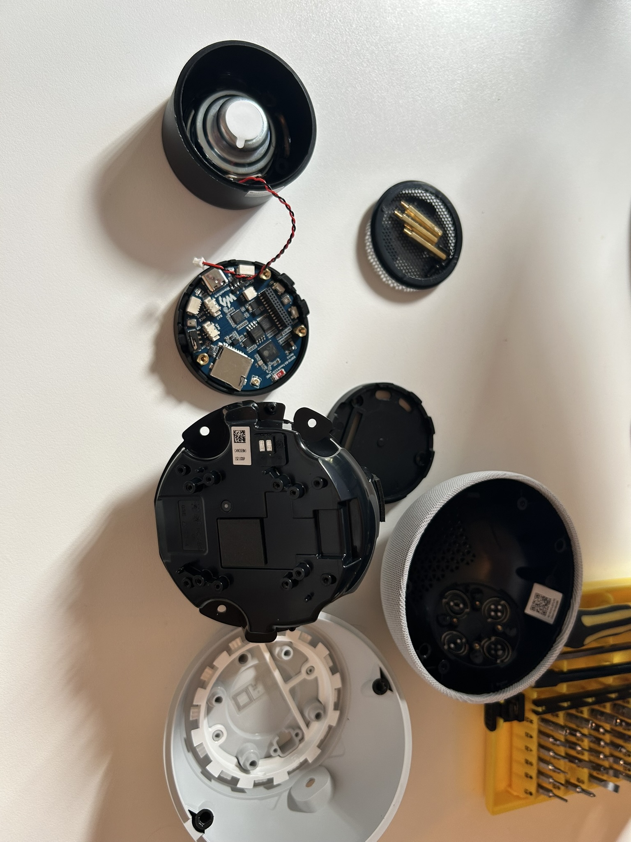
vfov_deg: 67.3
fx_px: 632
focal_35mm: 26
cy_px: 421
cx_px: 316
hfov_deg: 53.1
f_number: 1.5
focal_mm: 5.7
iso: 64
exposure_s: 1/50
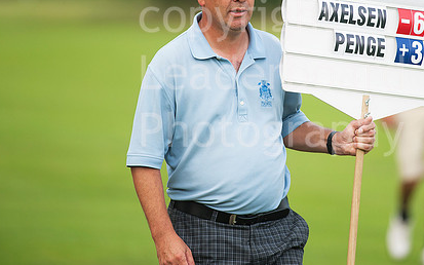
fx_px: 4957
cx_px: 274
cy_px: 82
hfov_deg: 4.9
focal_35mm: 429
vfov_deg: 3.1
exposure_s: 1/1000
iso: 400
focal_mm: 300
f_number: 4
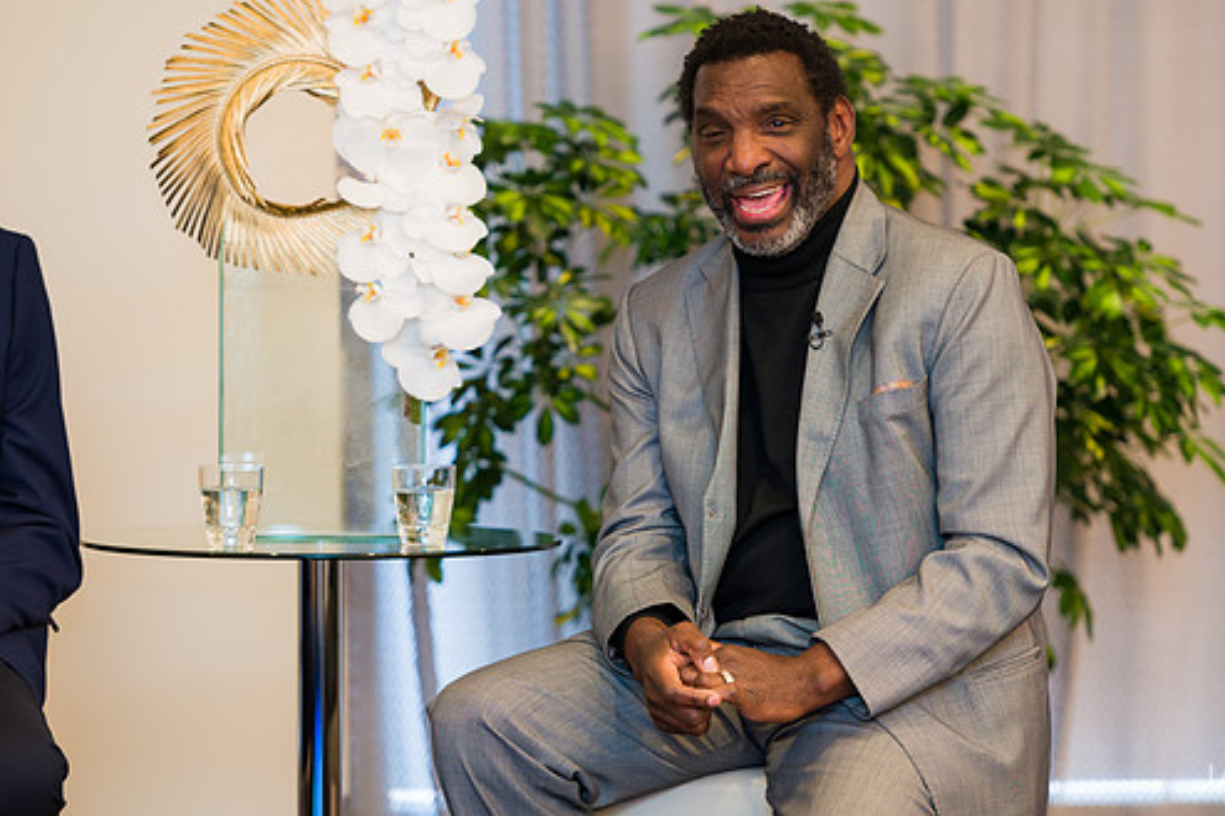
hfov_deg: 10.9
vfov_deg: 7.3
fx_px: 6395
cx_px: 714
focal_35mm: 188
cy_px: 365
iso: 800
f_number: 3.2
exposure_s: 1/200
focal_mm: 160
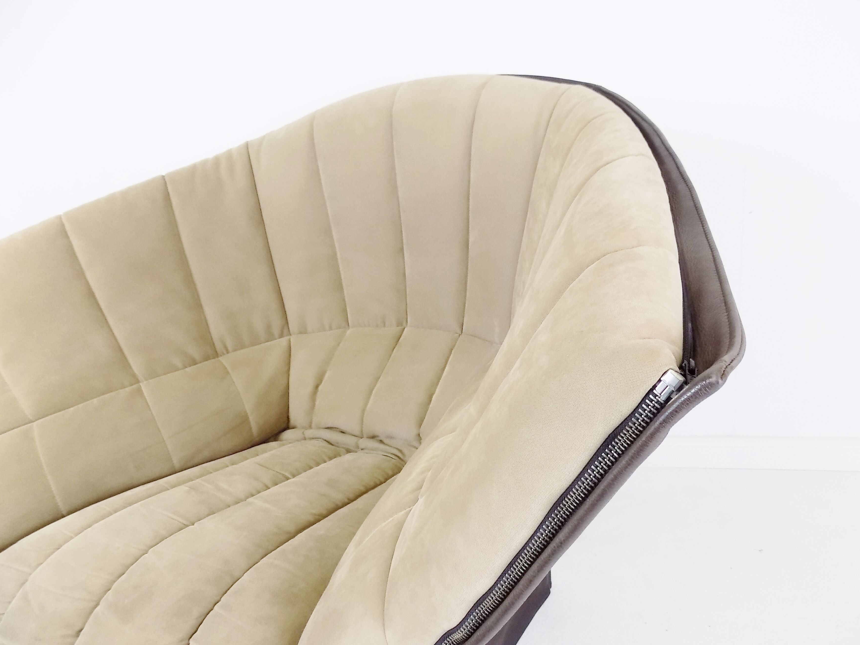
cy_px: 332
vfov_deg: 56.8
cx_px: 447
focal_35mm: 24
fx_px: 596
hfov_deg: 71.6
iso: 180
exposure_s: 1/30
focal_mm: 4
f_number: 3.1
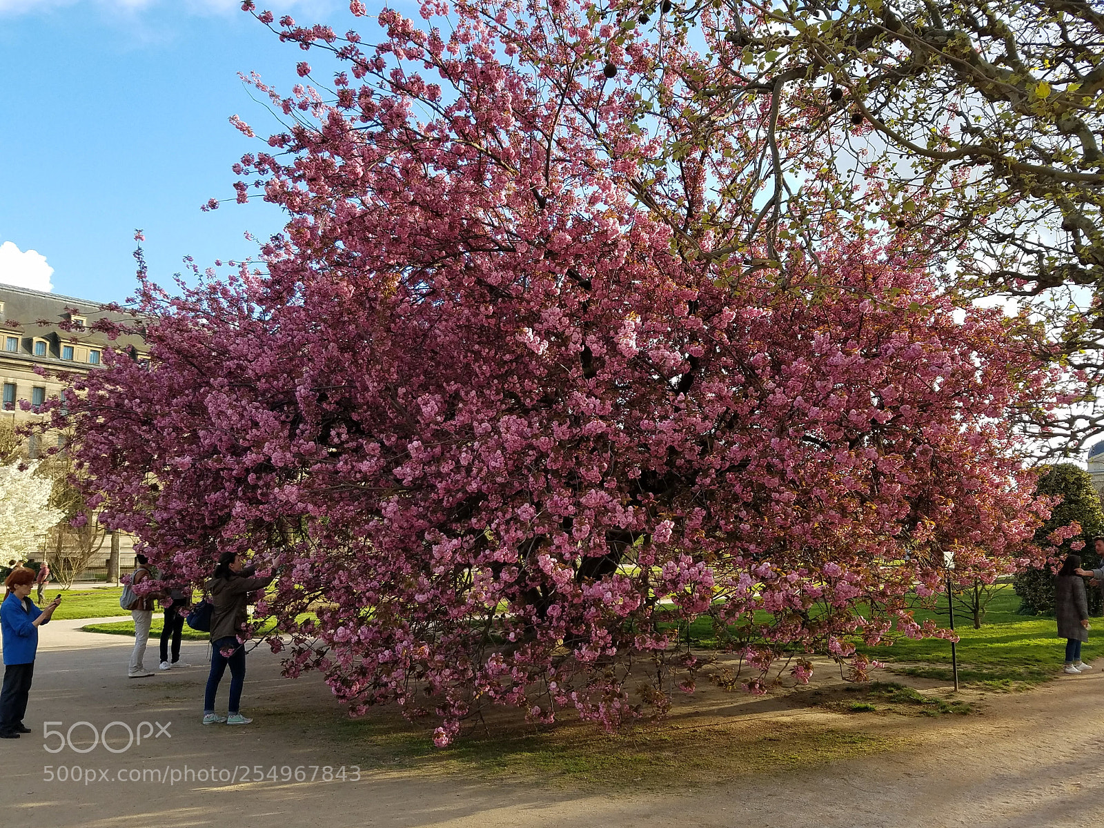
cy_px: 414
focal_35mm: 26
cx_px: 552
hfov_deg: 67.3
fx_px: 829
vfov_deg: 53.1
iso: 50
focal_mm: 4.2
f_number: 1.7
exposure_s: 1/696
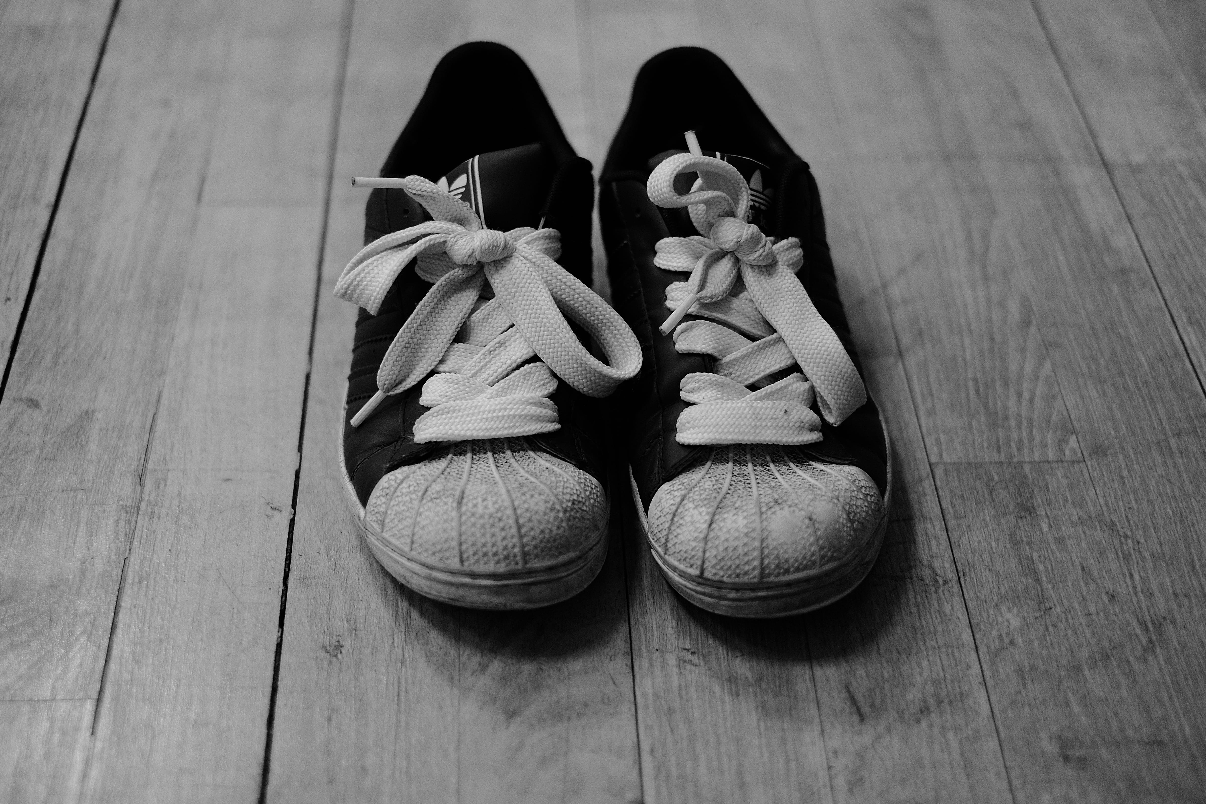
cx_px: 603
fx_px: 1775
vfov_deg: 25.5
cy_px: 402
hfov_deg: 37.5
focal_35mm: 53
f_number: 1.4
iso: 1250
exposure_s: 1/500
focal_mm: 35
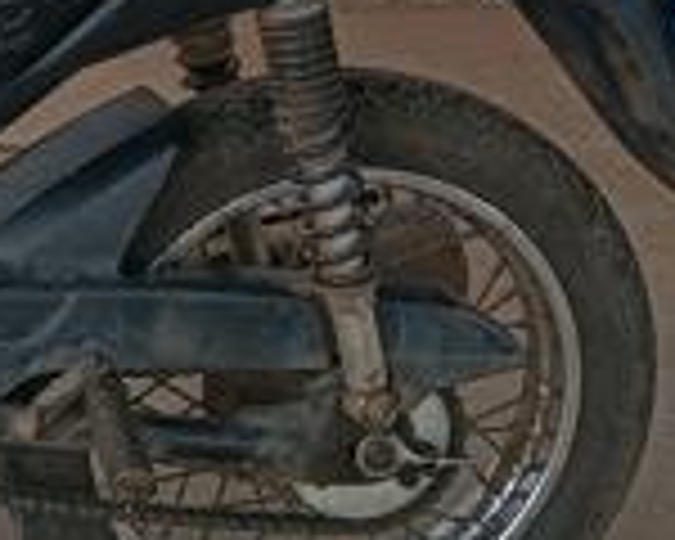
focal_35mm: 108
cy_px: -207
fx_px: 2158
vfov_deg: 13.6
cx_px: -531
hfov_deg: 15.4
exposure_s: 1/120
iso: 172
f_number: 1.8
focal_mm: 4.81
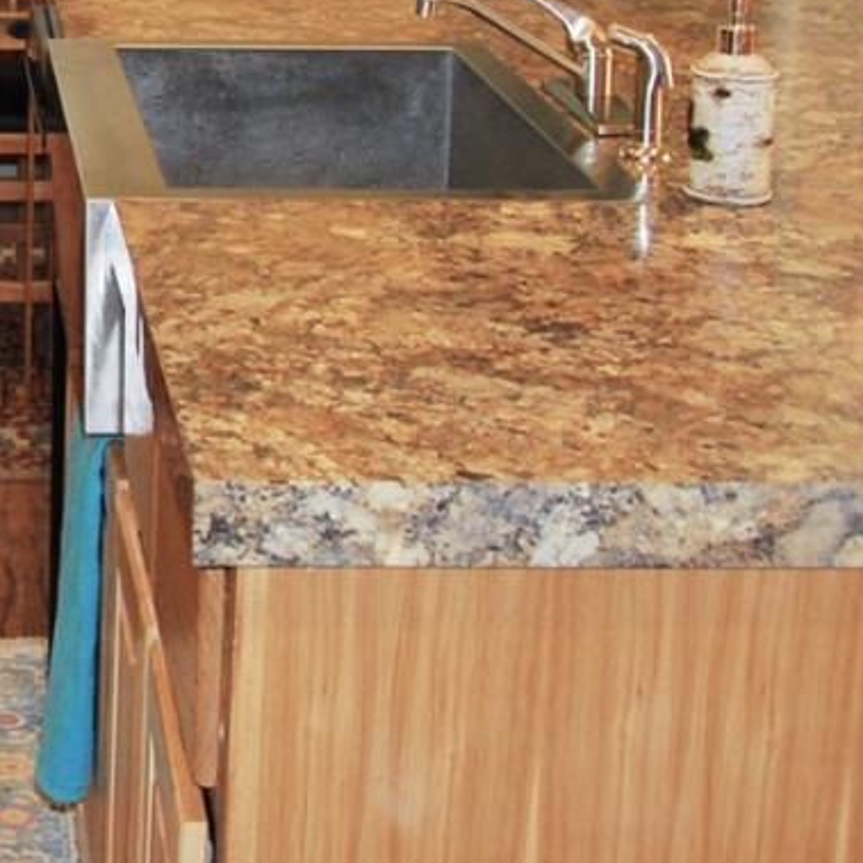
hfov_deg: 17.9
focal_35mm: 91
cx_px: -244
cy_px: -58
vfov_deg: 18.4
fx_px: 2567
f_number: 4
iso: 400
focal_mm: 18
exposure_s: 1/60
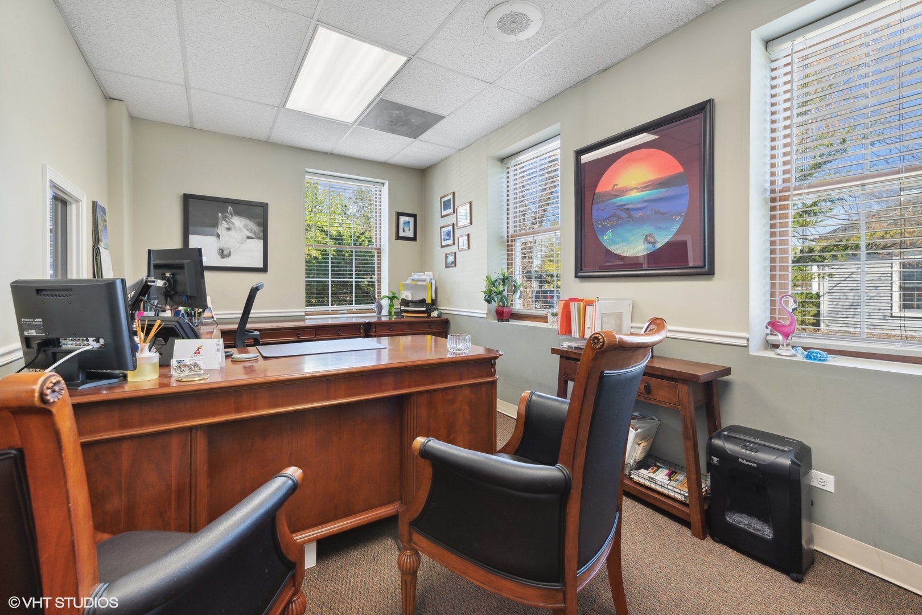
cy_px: 308
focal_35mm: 15
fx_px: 384
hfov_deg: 100.4
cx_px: 461
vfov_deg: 77.3
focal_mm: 15
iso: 200
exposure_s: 1/8
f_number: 9.5
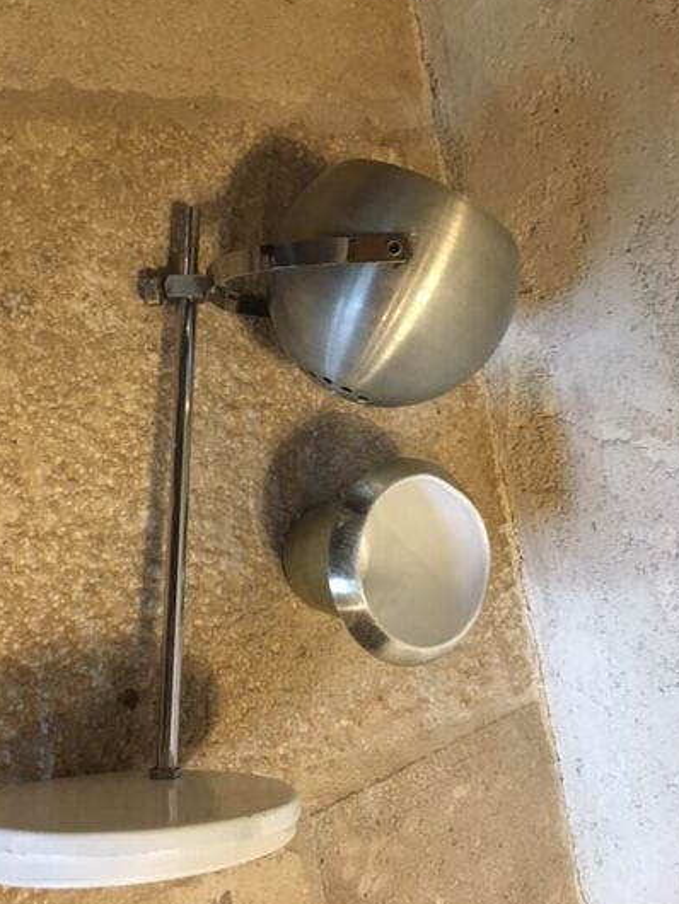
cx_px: 292
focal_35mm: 35
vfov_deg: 52.6
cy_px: 466
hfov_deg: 40.6
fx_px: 915
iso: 200
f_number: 2.2
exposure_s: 1/25
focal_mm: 4.15
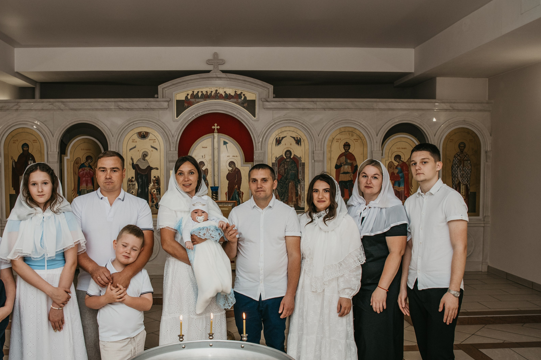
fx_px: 496
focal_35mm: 33
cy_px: 208
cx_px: 230
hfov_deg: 57.0
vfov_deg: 39.9
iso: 320
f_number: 4.5
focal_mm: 24
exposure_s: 1/160
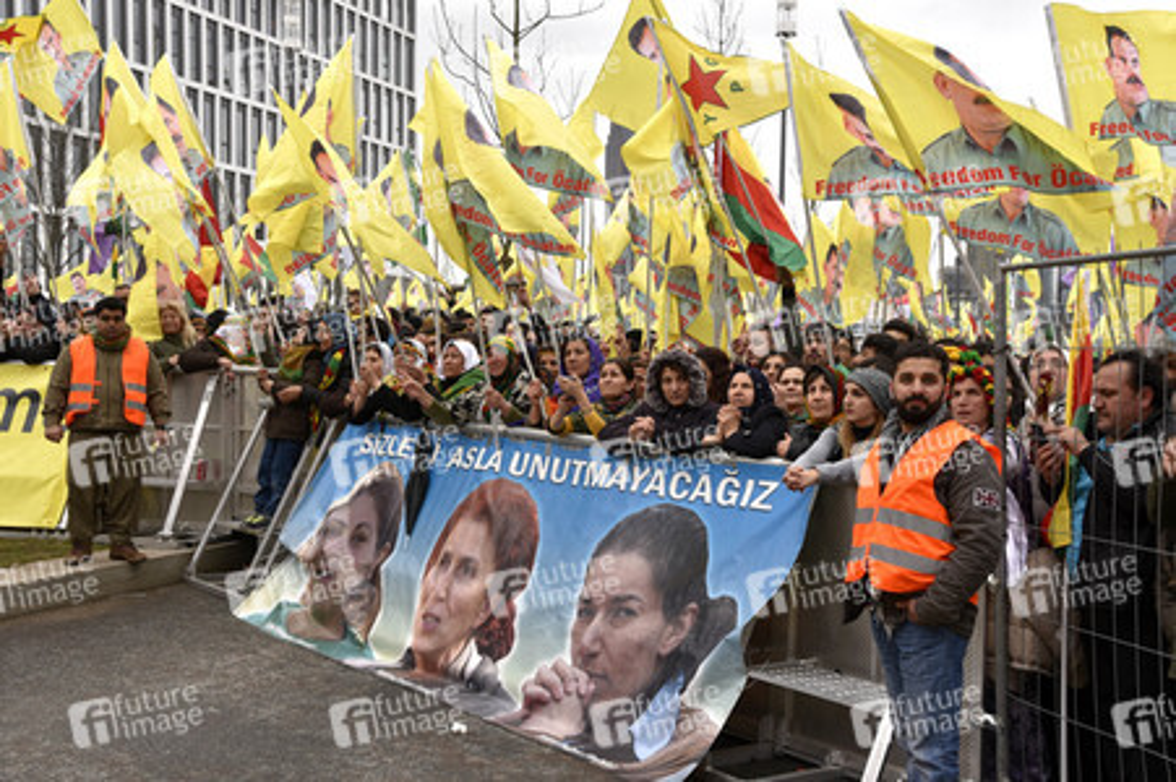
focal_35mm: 46
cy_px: 391
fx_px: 1502
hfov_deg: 42.8
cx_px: 588
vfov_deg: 29.2
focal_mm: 46
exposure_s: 1/200
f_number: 7.1
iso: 400
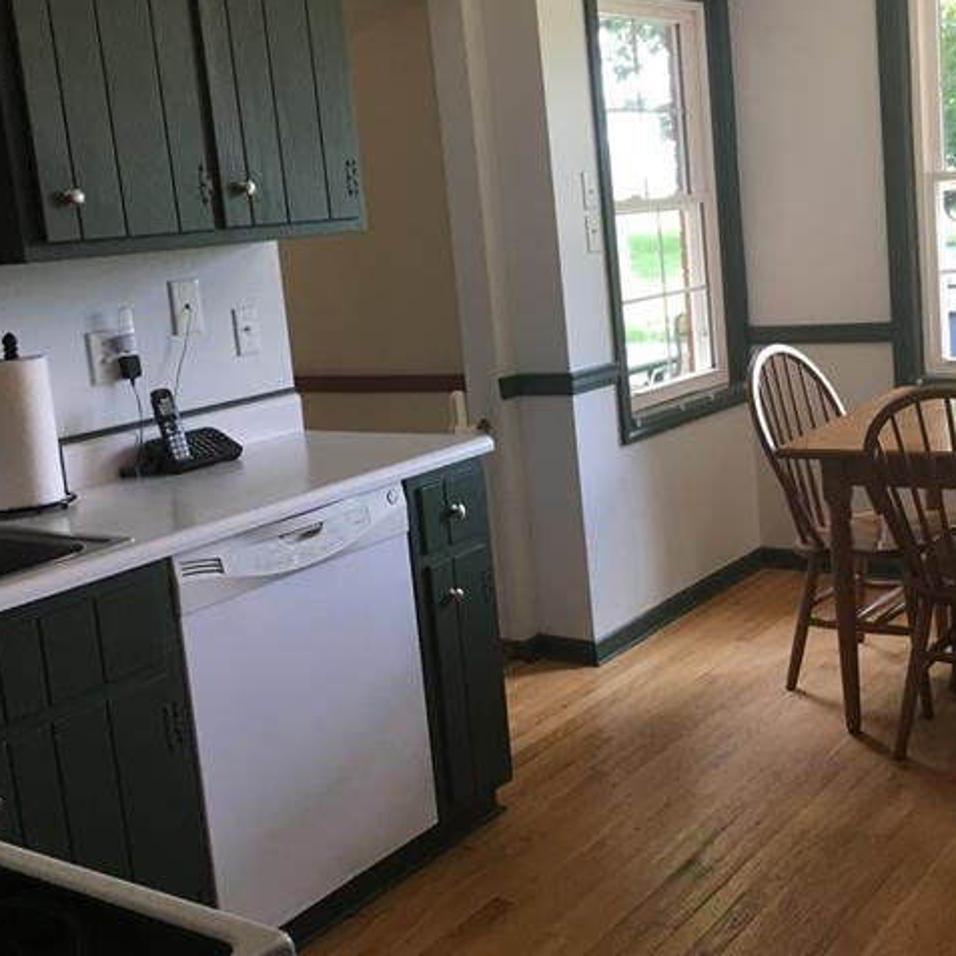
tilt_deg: -8.9
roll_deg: +6.2
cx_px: 567
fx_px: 1344
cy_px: 403
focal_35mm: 43
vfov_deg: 39.1
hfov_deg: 39.0
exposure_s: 1/30
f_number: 2.2
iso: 40
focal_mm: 4.15
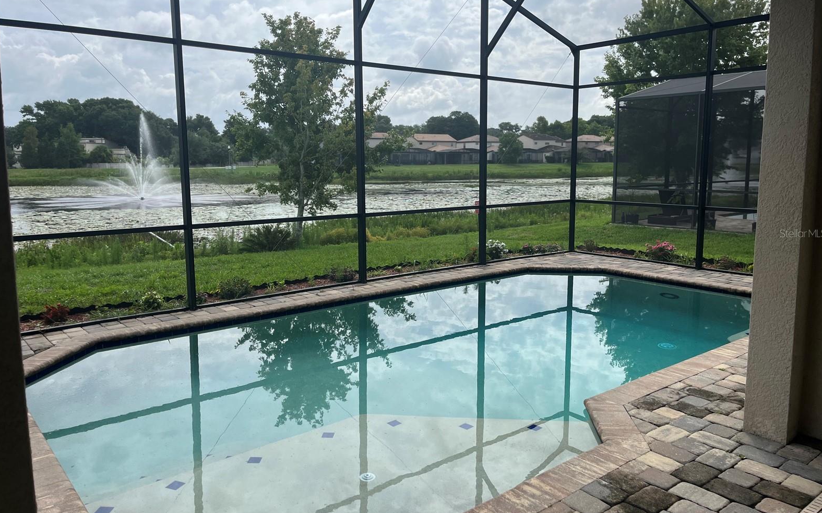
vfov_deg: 44.5
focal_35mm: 28
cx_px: 411
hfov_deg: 66.5
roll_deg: +0.3
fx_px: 627
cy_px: 233
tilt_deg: -6.4
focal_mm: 5.1
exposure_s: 1/2825
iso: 50
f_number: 1.6
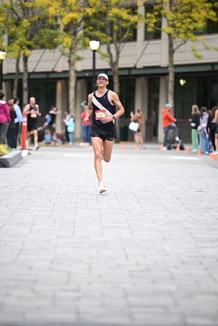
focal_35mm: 200
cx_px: 109
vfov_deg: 10.3
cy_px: 163
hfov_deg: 6.9
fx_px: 1815
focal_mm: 200
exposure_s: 1/800
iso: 1600
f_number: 2.8
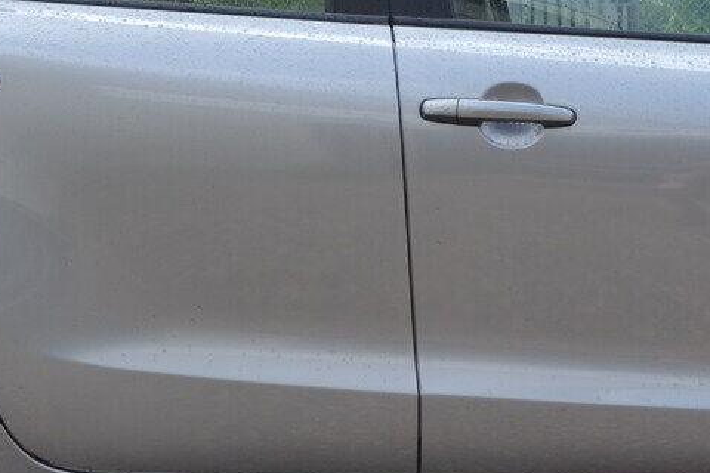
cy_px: 186
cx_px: 569
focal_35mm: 132
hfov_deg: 15.4
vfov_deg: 10.4
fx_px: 2603
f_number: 7.1
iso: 100
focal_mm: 22
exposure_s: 1/200
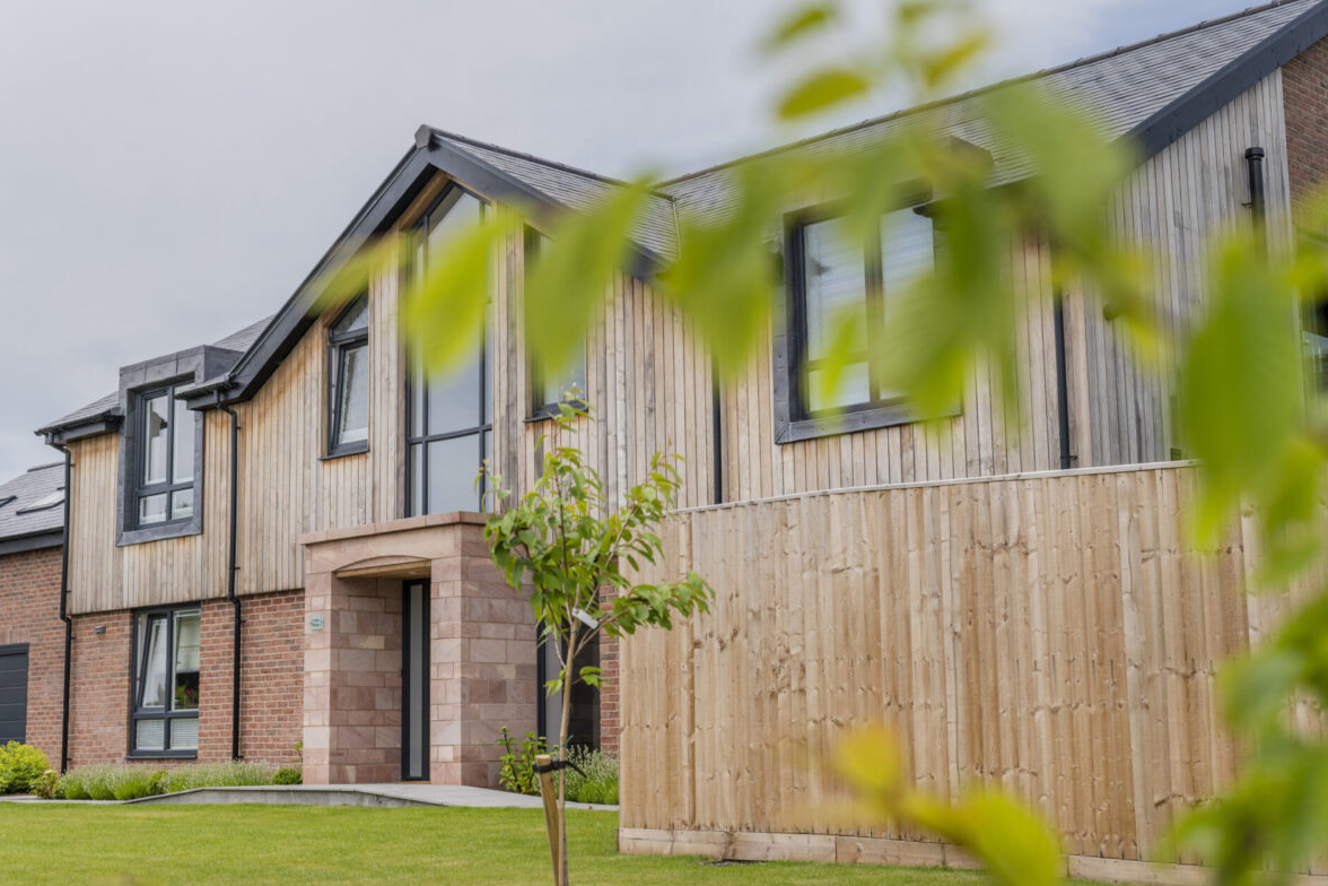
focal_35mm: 51
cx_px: 666
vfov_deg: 26.5
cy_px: 442
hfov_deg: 38.9
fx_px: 1881
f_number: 6.3
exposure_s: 1/1600
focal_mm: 50
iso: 200
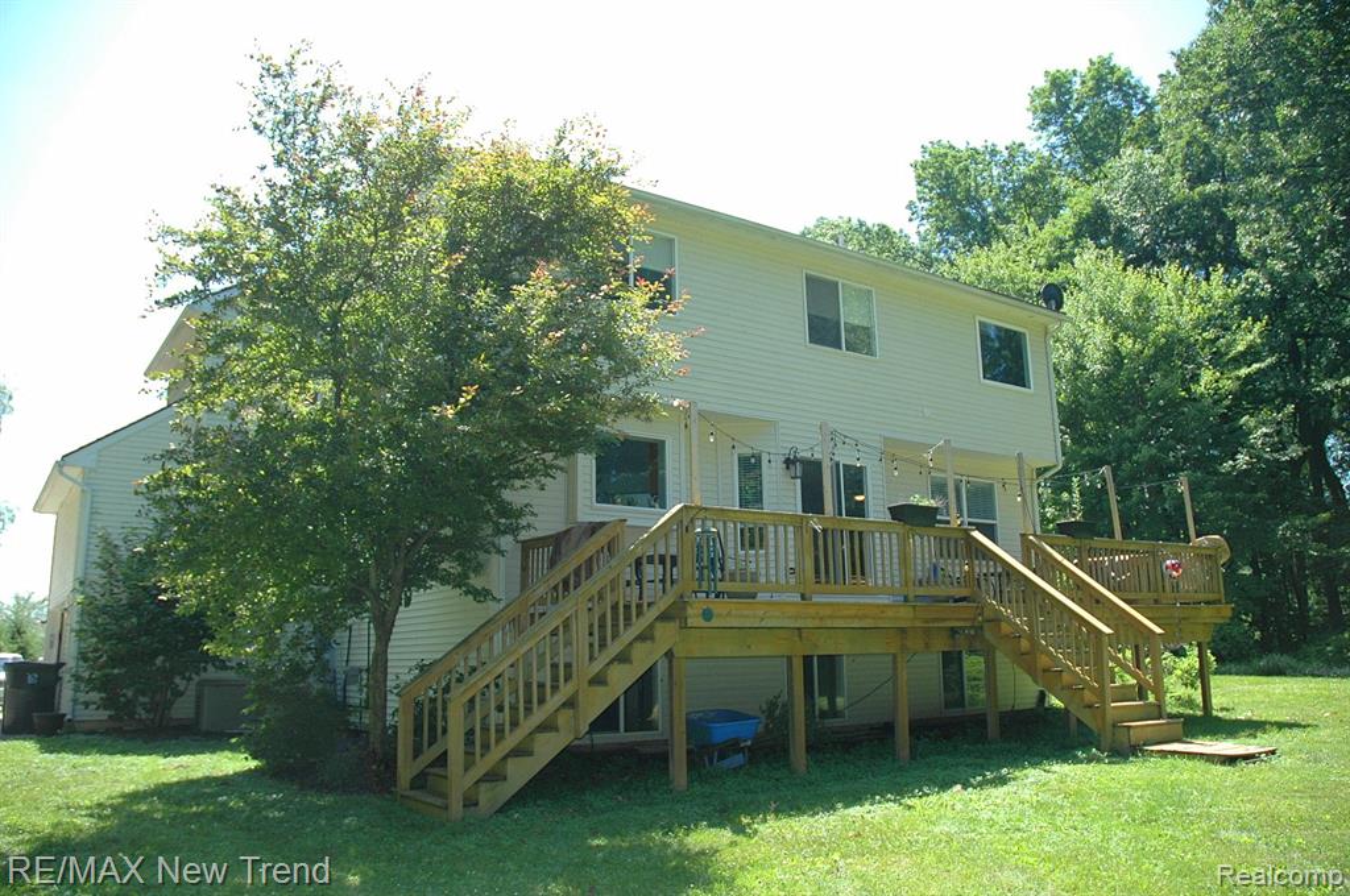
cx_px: 675
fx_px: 1011
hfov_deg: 67.4
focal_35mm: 27
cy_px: 448
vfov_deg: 47.8
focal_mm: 18
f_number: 4.5
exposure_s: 1/500
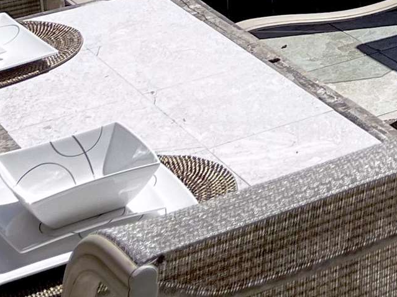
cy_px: -395
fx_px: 1433
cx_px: 624
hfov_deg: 14.5
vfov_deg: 10.4
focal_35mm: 125
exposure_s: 1/4149
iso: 50
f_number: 1.6
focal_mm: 5.1
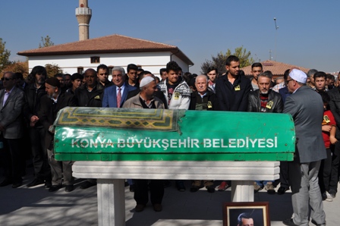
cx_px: 170
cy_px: 113
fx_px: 368
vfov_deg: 34.2
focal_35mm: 39
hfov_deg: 49.6
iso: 200
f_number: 11
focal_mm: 26
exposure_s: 1/500
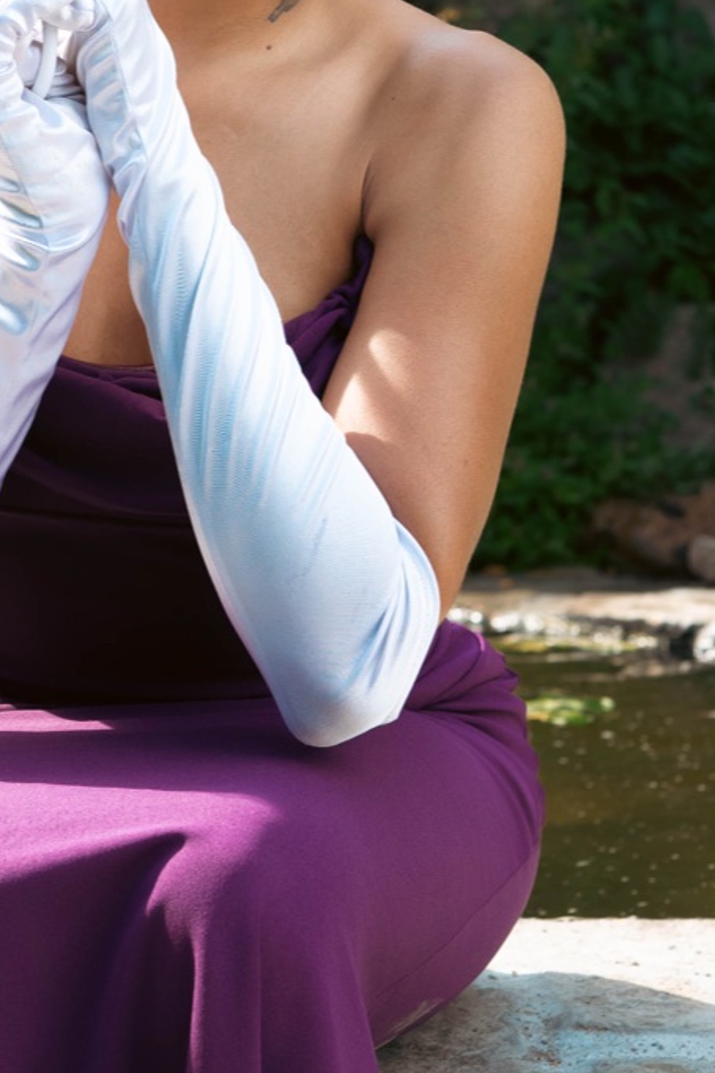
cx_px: 260
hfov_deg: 12.1
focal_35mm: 113
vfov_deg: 18.0
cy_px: 255
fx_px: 3366
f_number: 4.5
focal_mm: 35
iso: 100
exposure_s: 1/200
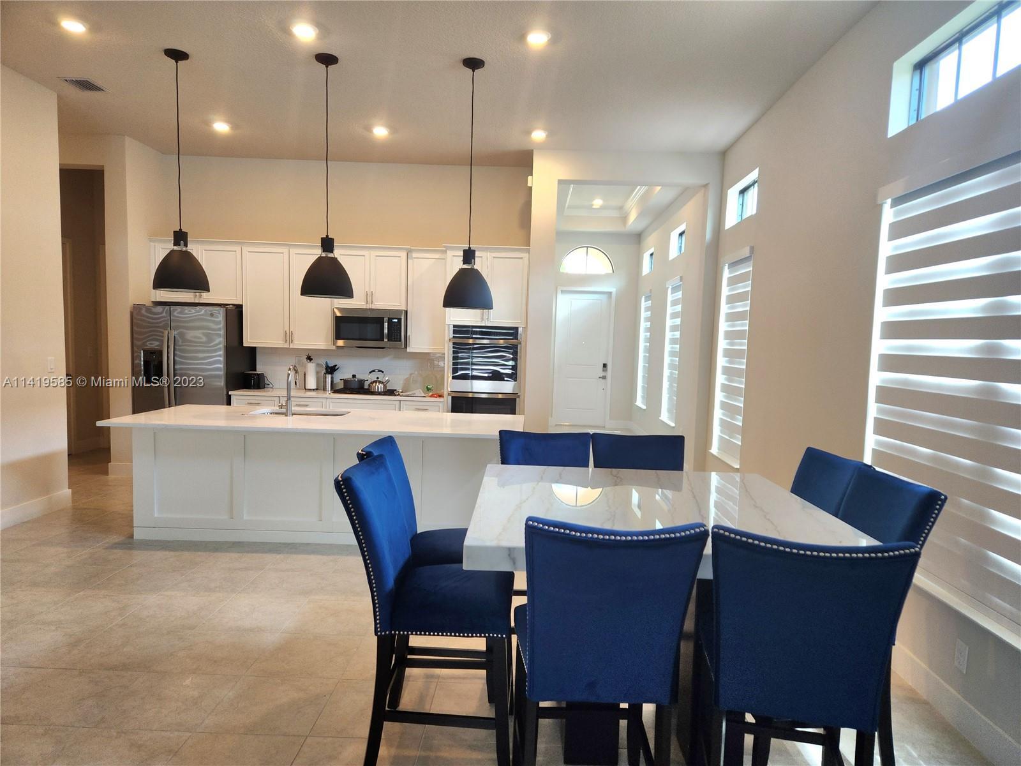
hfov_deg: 73.9
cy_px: 383
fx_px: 678
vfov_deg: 58.9
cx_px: 510
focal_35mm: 23
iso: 160
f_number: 1.8
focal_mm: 5.4
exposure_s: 1/120
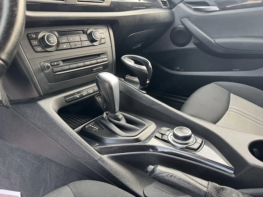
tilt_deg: -23.4
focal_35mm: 24
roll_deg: -0.4
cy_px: 98
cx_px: 132
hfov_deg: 71.6
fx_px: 182
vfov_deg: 56.8
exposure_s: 1/121
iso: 160
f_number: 1.78
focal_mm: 6.76
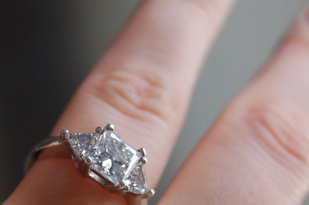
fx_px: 1309
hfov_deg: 13.4
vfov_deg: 8.9
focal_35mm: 153
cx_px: 98
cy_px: 139
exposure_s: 1/60
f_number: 5.6
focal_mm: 55
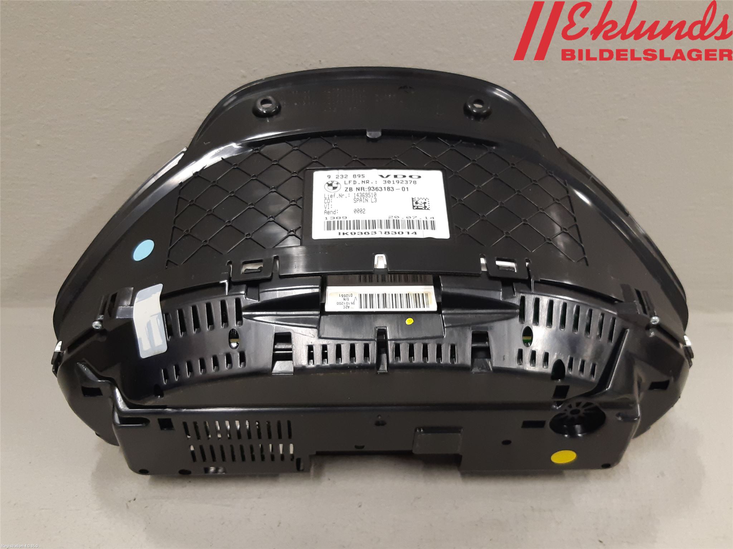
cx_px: 366
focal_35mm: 26
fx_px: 551
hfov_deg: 67.3
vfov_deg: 53.1
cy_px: 274
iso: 160
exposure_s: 1/50
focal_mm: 3.93
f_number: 1.7
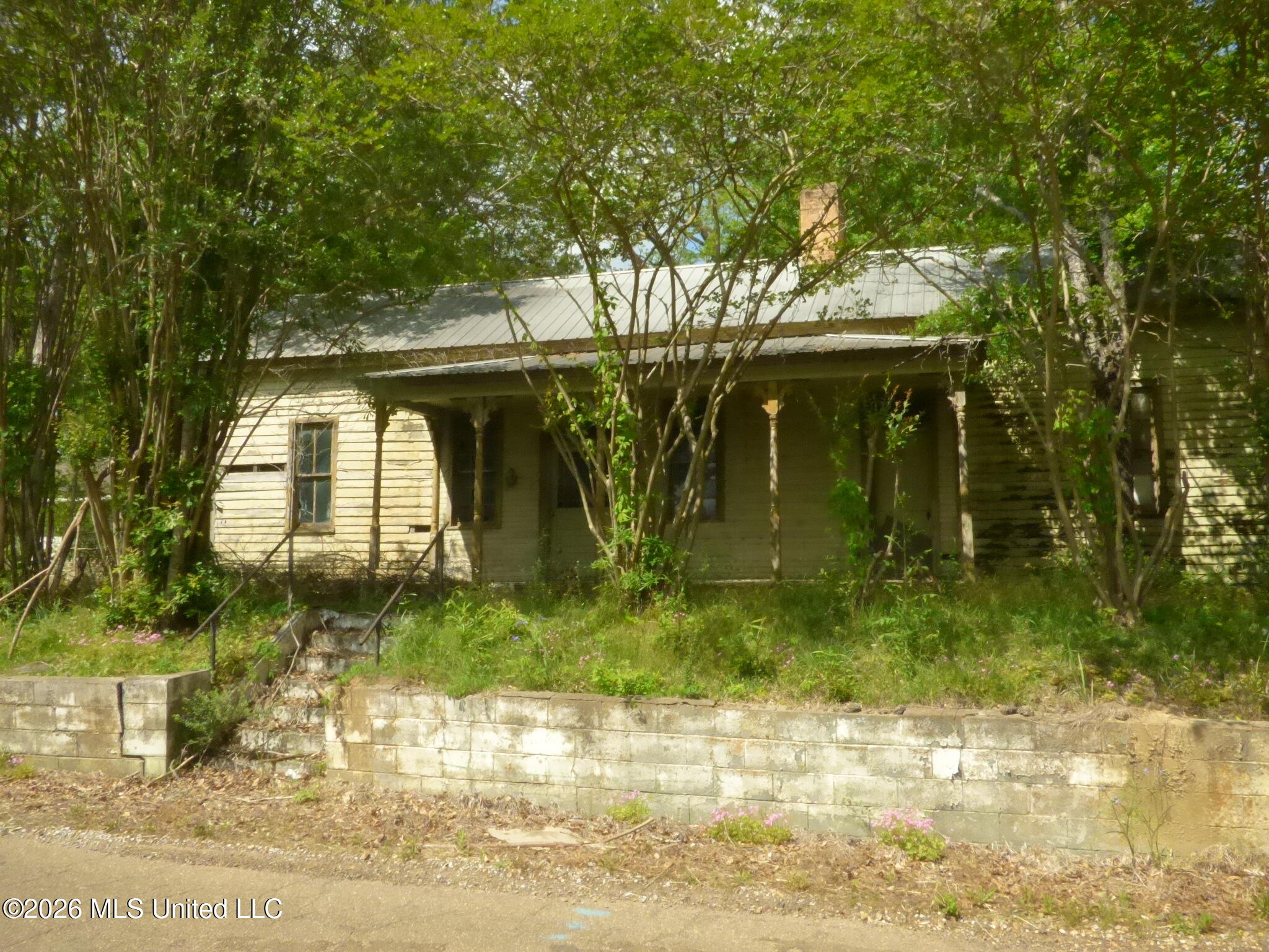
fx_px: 1100
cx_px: 634
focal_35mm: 30
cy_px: 476
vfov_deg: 46.8
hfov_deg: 60.0
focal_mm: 5.29
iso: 800
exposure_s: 1/2000
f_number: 7.1
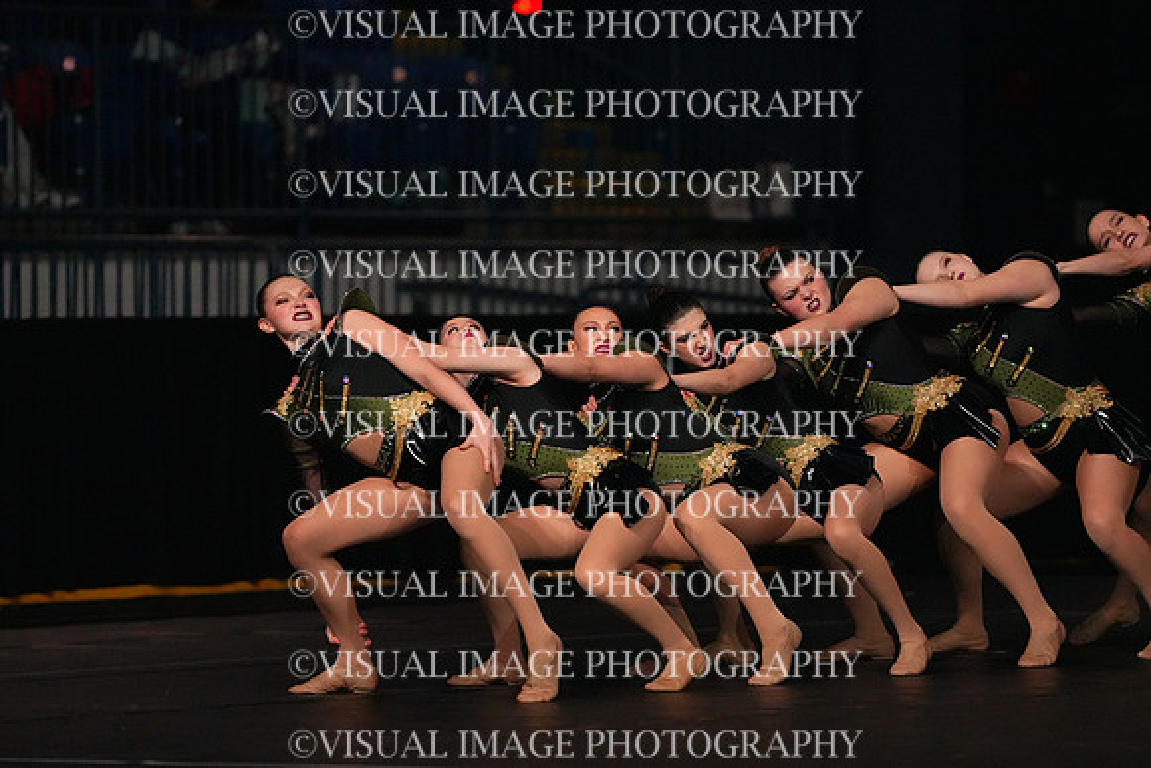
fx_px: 9593
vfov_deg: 4.6
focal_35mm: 300
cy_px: 384
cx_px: 576
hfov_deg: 6.9
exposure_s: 1/1250
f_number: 3.5
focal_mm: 300
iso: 16000
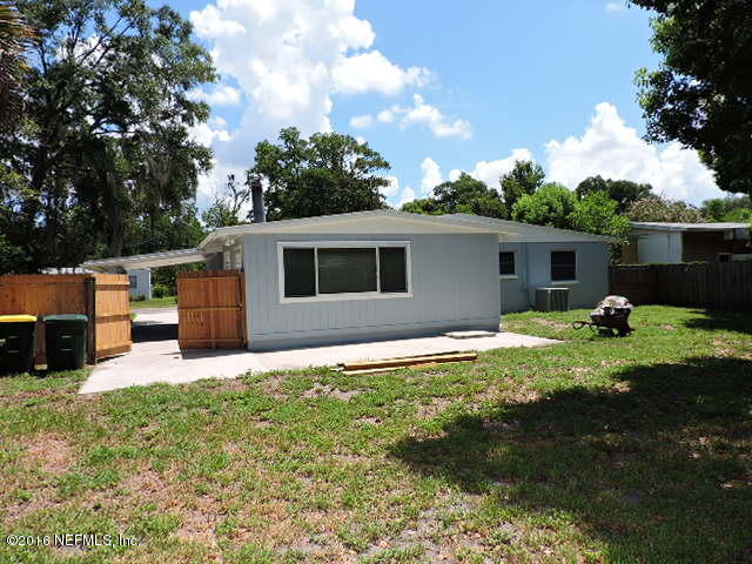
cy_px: 282
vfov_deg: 56.8
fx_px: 521
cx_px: 376
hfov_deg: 71.6
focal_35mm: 24
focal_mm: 4.3
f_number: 3
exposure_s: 1/1600
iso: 125
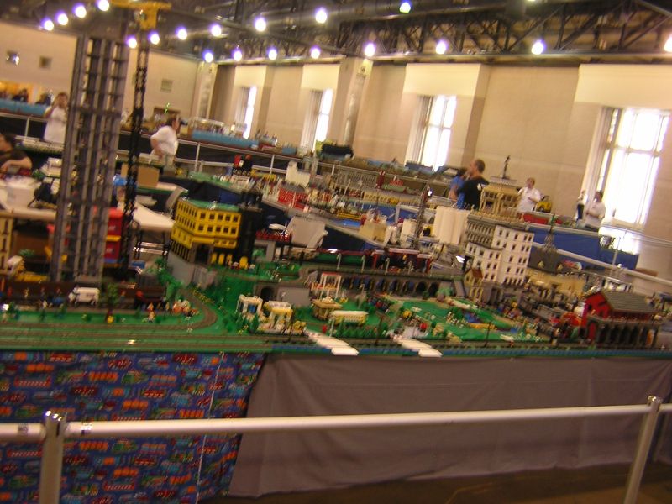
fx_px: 699
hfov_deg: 51.4
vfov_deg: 39.7
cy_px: 252
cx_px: 336
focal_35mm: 36
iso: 100
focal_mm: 4.7
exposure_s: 1/12.5
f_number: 2.6
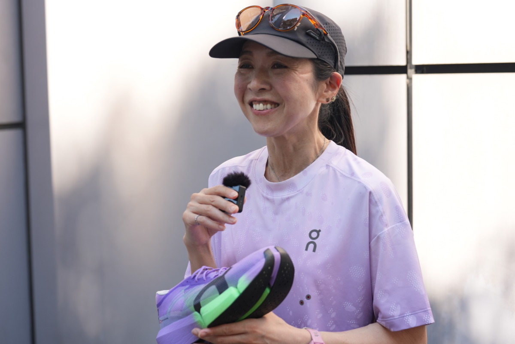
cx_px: 258
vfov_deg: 19.5
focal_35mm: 70
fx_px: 1001
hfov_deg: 28.8
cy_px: 172
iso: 200
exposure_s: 1/320
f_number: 4.5
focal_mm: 70
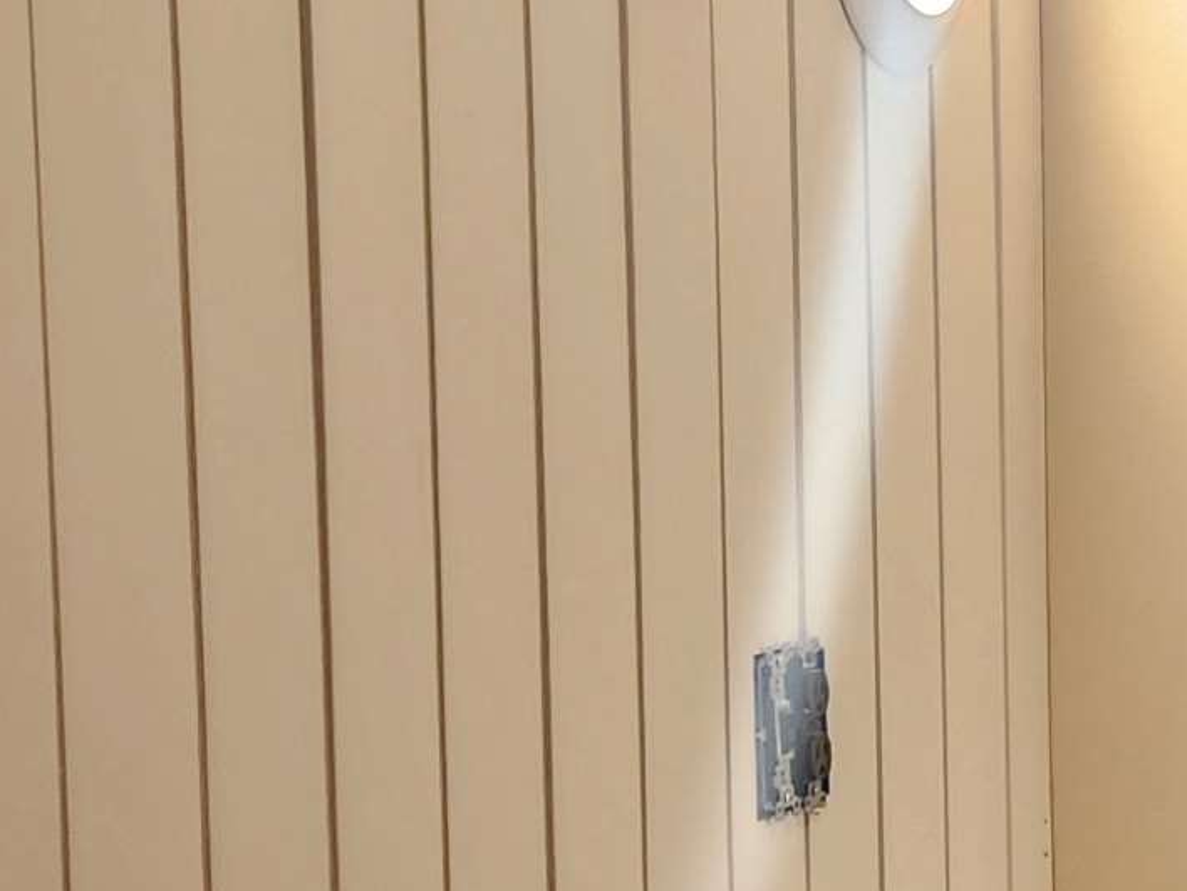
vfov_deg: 11.4
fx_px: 4458
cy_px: 742
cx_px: 2292
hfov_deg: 13.3
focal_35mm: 130
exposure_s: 1/120
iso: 100
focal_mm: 5.4
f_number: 1.8
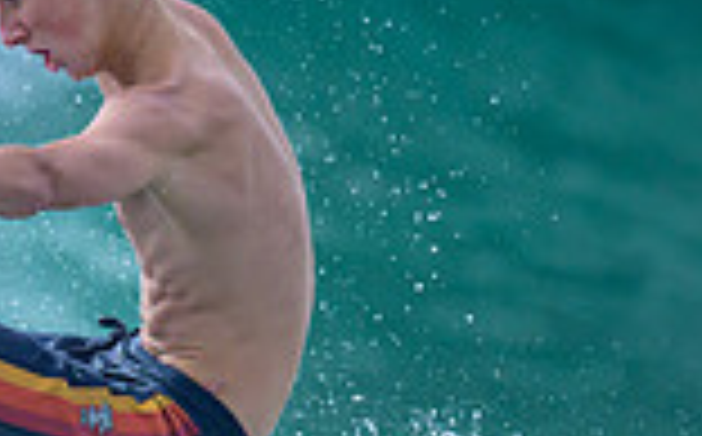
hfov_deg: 0.6
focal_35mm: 3417
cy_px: 670
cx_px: -561
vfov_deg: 0.4
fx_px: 65279
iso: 720
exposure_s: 1/3200
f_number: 6.3
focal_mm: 800
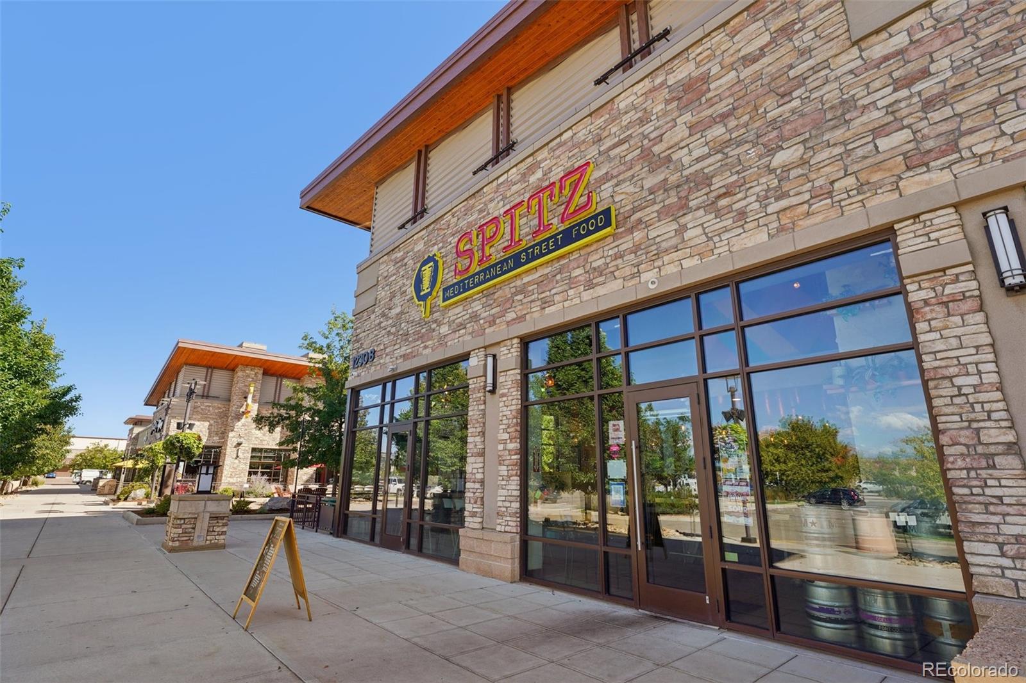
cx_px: 513
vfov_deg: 70.1
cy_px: 342
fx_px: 487
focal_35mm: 17
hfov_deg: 93.0
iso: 100
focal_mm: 17.1
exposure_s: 1/80
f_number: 8
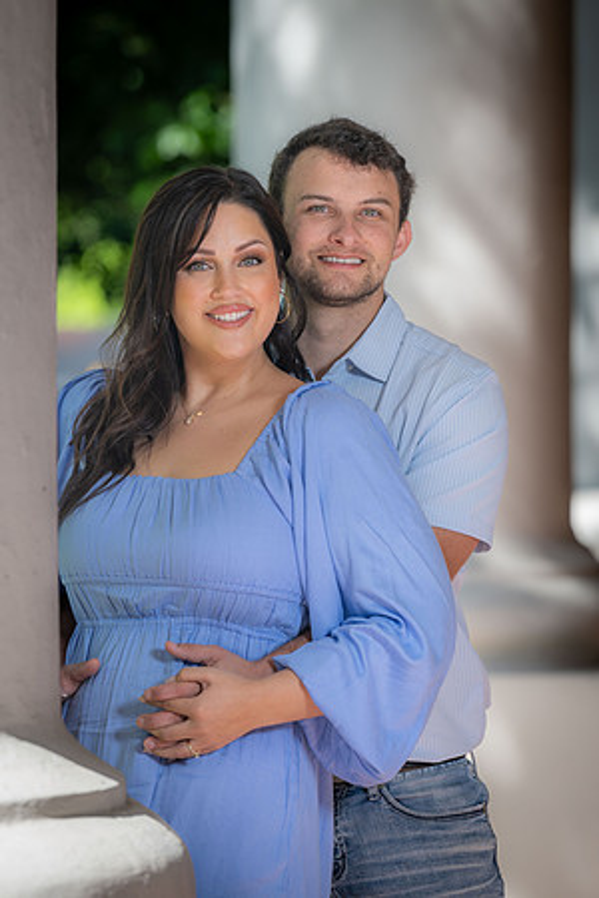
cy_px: 449
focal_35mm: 200
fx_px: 4991
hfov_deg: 6.9
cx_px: 300
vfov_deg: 10.3
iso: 100
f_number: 5
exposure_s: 1/160
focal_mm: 200
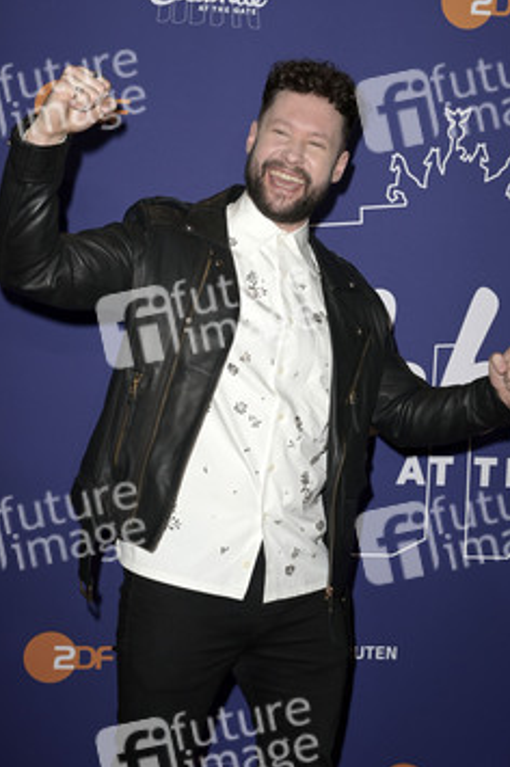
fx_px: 1320
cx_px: 270
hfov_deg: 21.9
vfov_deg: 32.4
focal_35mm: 62
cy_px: 426
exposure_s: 1/250
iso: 400
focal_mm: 55
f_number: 6.3
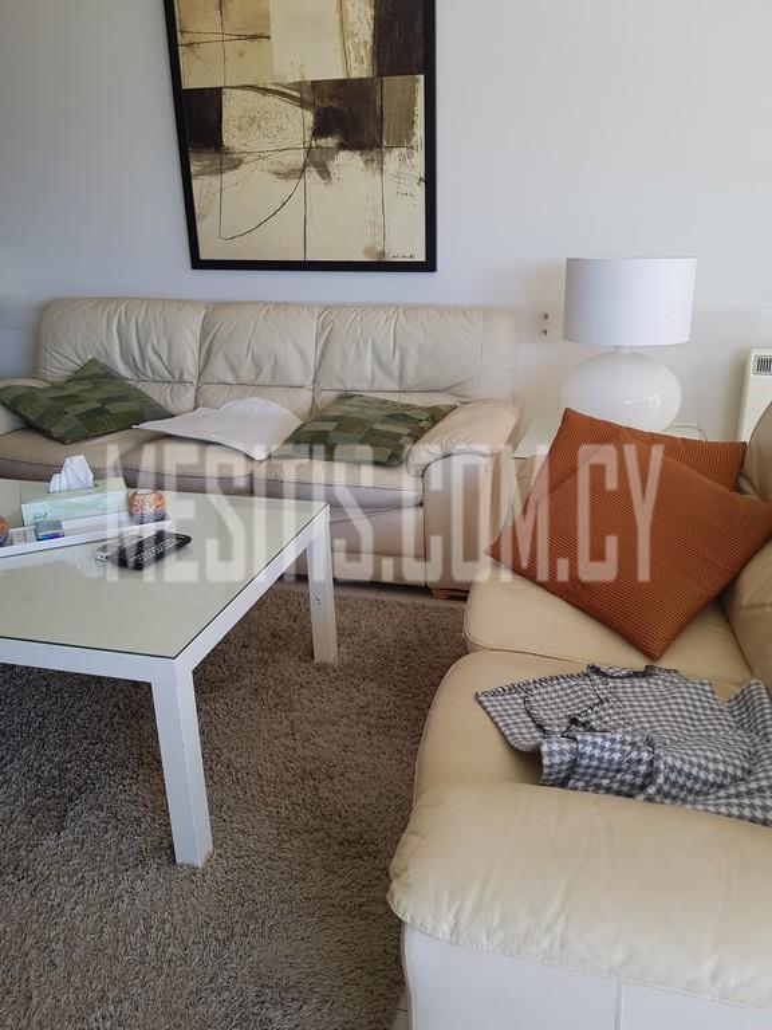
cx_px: 386
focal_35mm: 26
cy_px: 515
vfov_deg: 67.3
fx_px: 773
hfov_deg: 53.1
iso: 40
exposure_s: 1/103
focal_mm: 4.2
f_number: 1.7
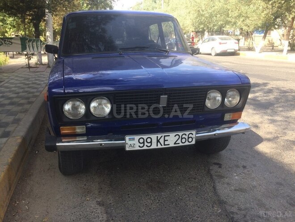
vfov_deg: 48.2
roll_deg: -1.9
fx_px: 247
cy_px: 111
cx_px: 148
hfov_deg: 61.7
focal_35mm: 29
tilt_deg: -18.4
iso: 32
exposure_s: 1/423
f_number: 2.2
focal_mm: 4.15
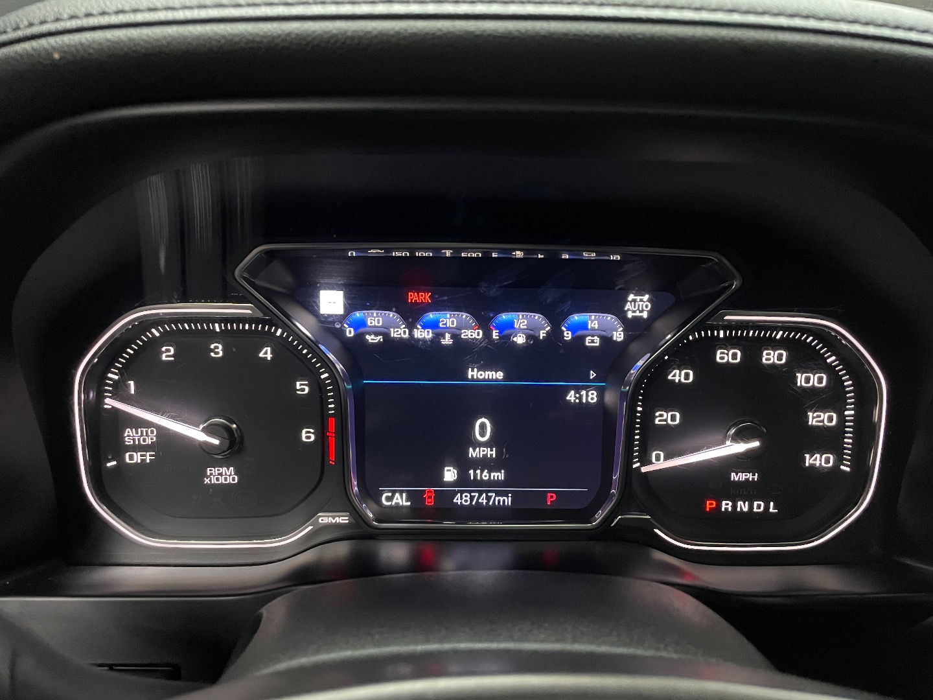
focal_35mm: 26
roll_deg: -1.3
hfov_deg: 67.3
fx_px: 701
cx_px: 466
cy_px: 350
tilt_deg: -16.1
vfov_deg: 53.1
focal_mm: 4.2
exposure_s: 1/50
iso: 500
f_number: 1.6
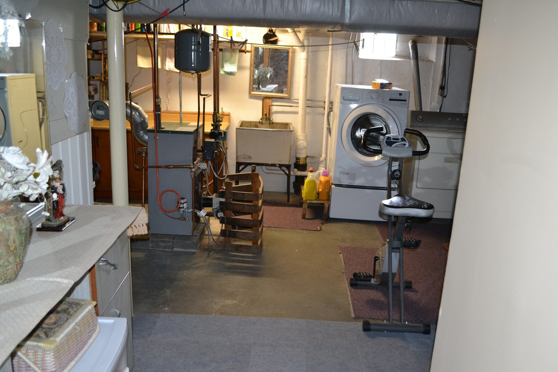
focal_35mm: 33
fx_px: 511
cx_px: 279
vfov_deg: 40.0
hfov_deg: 57.2
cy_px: 186
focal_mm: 22
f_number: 3.8
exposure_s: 1/60
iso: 1400
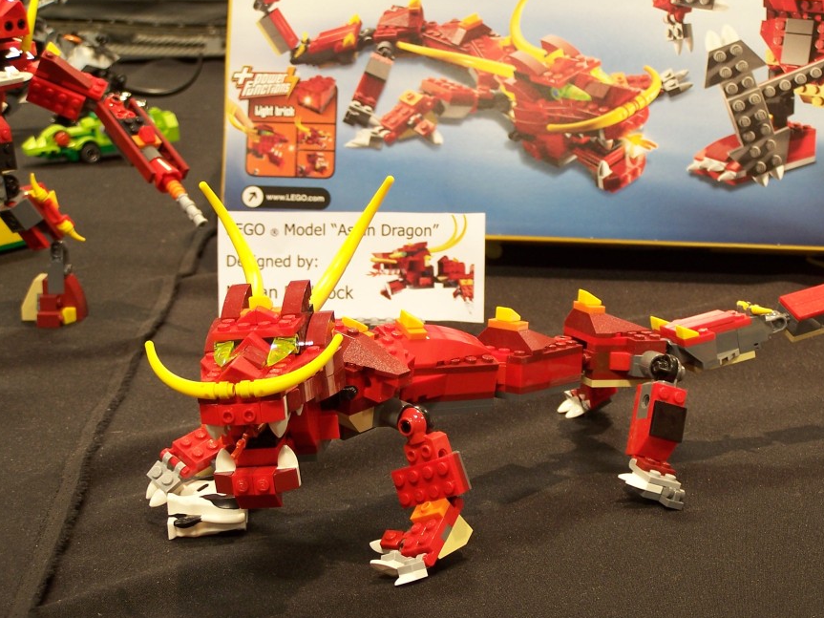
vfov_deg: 16.6
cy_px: 355
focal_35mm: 89
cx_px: 483
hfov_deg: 22.0
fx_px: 2118
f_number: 3.2
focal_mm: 12.4
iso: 80
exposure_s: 1/2
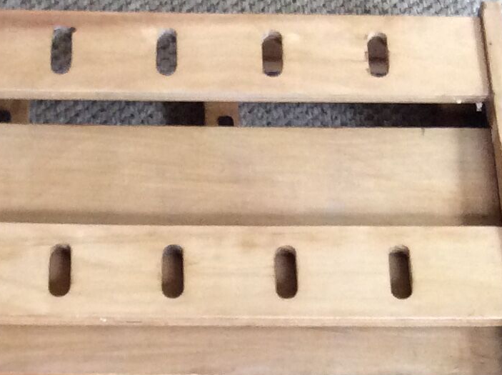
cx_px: 94
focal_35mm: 118
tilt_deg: -60.0
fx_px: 1709
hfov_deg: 16.6
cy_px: 571
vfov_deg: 11.9
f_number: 2.4
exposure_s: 1/25
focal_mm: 3.3
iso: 160
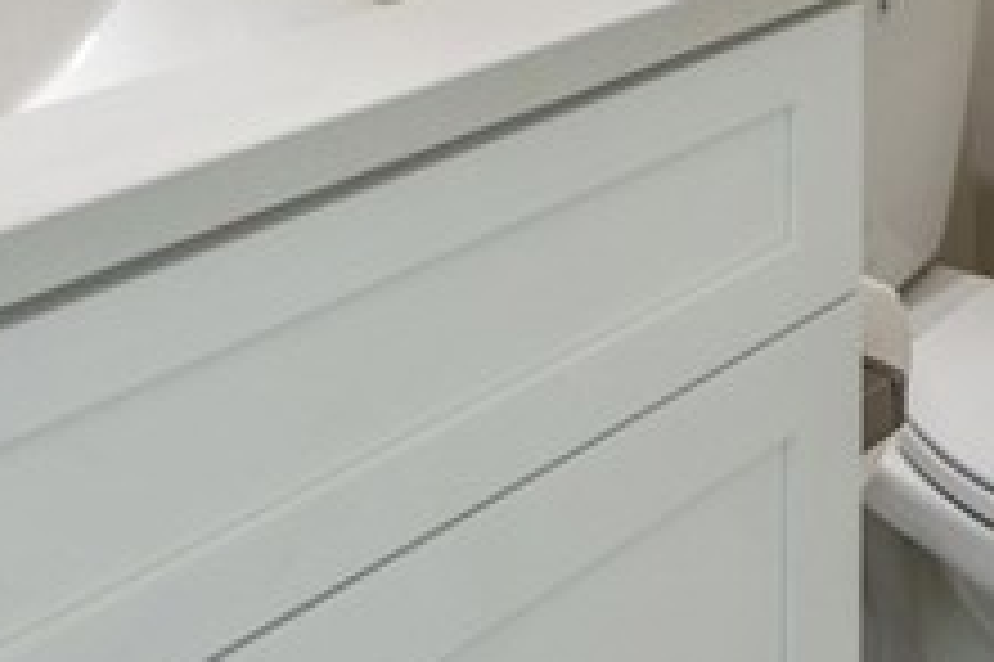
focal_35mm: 65
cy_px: -588
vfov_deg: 16.7
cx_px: 949
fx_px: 1793
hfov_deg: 29.3
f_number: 2.8
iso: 900
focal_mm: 14
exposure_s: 1/125
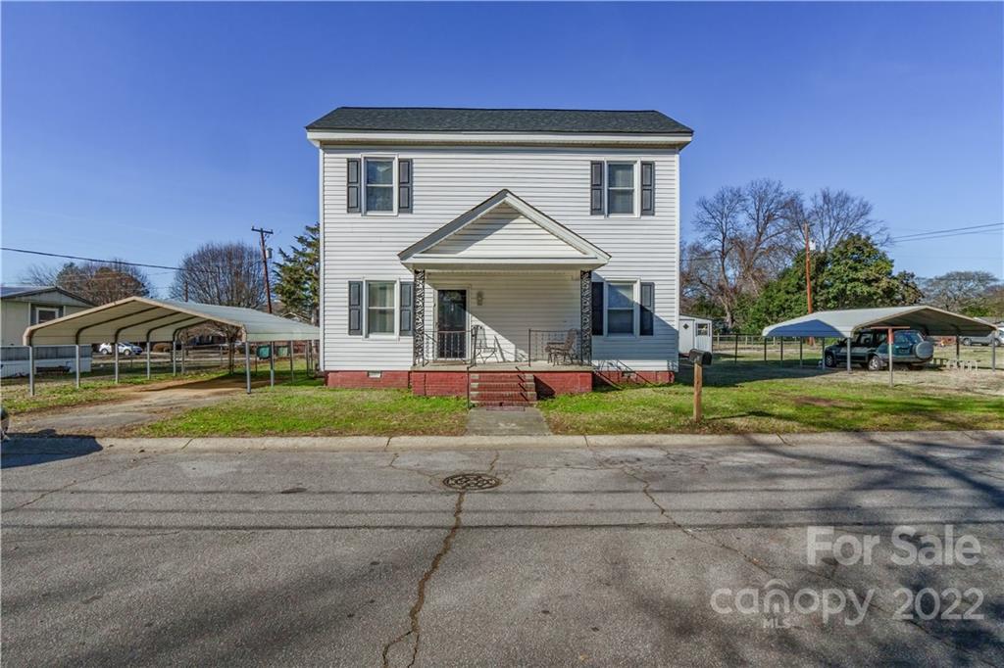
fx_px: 460
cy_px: 334
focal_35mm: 16
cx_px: 502
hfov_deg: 95.0
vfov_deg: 72.0
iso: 800
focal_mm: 11
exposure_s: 1/1250
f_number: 13
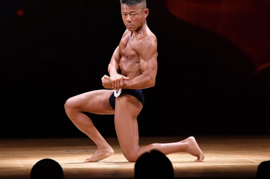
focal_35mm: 370
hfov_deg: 5.6
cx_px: 134
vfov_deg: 3.7
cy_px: 76
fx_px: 2773
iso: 4000
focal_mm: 210
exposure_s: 1/400
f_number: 5.6
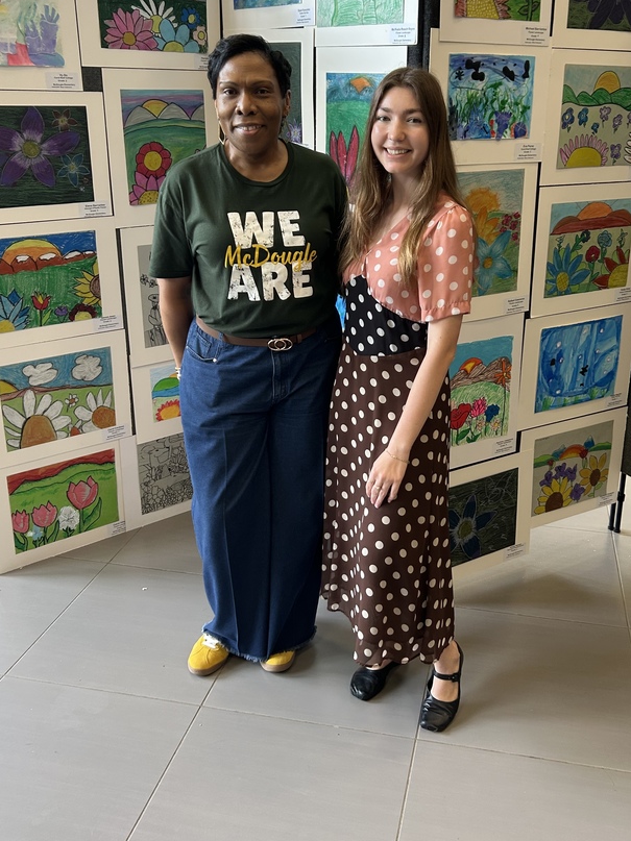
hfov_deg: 42.7
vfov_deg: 55.1
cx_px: 384
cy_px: 349
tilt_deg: -18.5
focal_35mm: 33
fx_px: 802
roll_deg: -1.1
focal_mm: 5.7
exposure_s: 1/60
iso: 125
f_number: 1.5
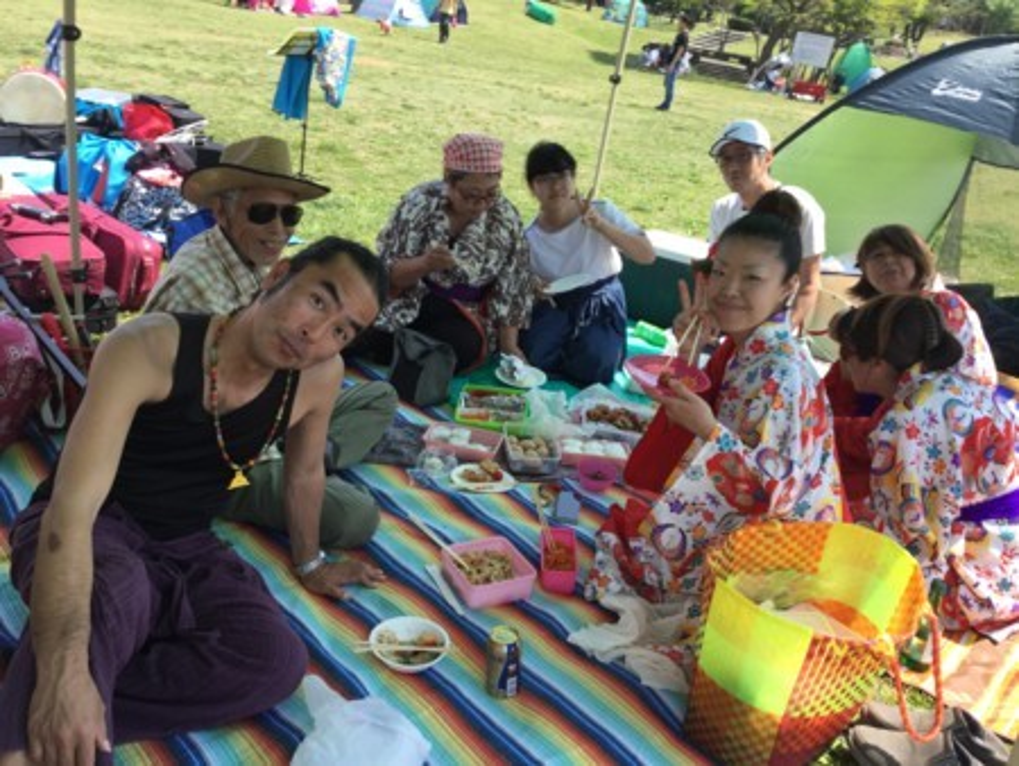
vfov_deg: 45.5
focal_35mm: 31
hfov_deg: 58.3
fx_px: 913
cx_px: 510
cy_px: 383
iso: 25
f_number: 2.4
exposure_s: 1/394
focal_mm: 3.3
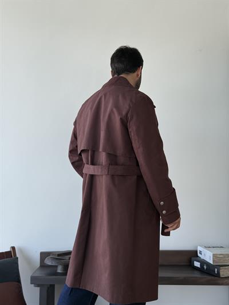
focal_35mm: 48
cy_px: 152
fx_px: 423
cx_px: 114
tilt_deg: +3.3
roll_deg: +0.0
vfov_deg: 39.6
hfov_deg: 30.3
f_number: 1.78
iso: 64
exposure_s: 1/221
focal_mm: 6.76
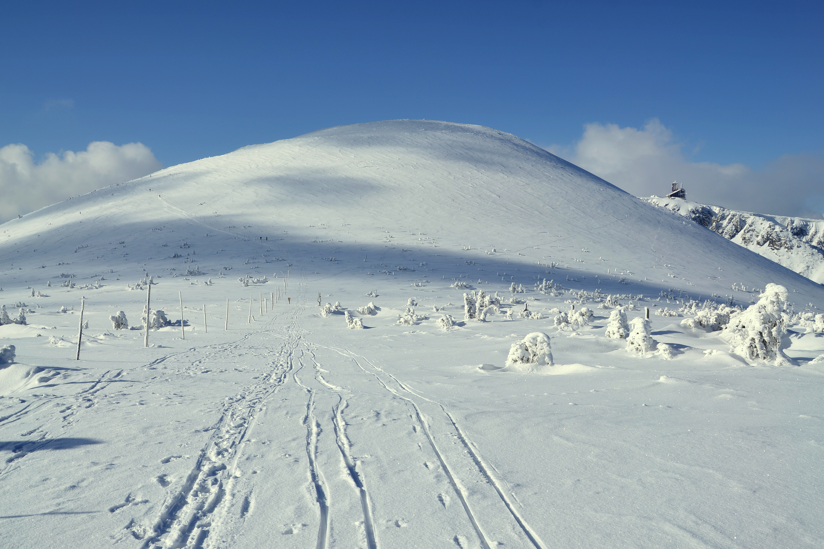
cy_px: 274
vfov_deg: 40.0
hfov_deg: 57.2
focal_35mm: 33
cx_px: 412
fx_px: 755
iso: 100
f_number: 9
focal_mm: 22
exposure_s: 1/320
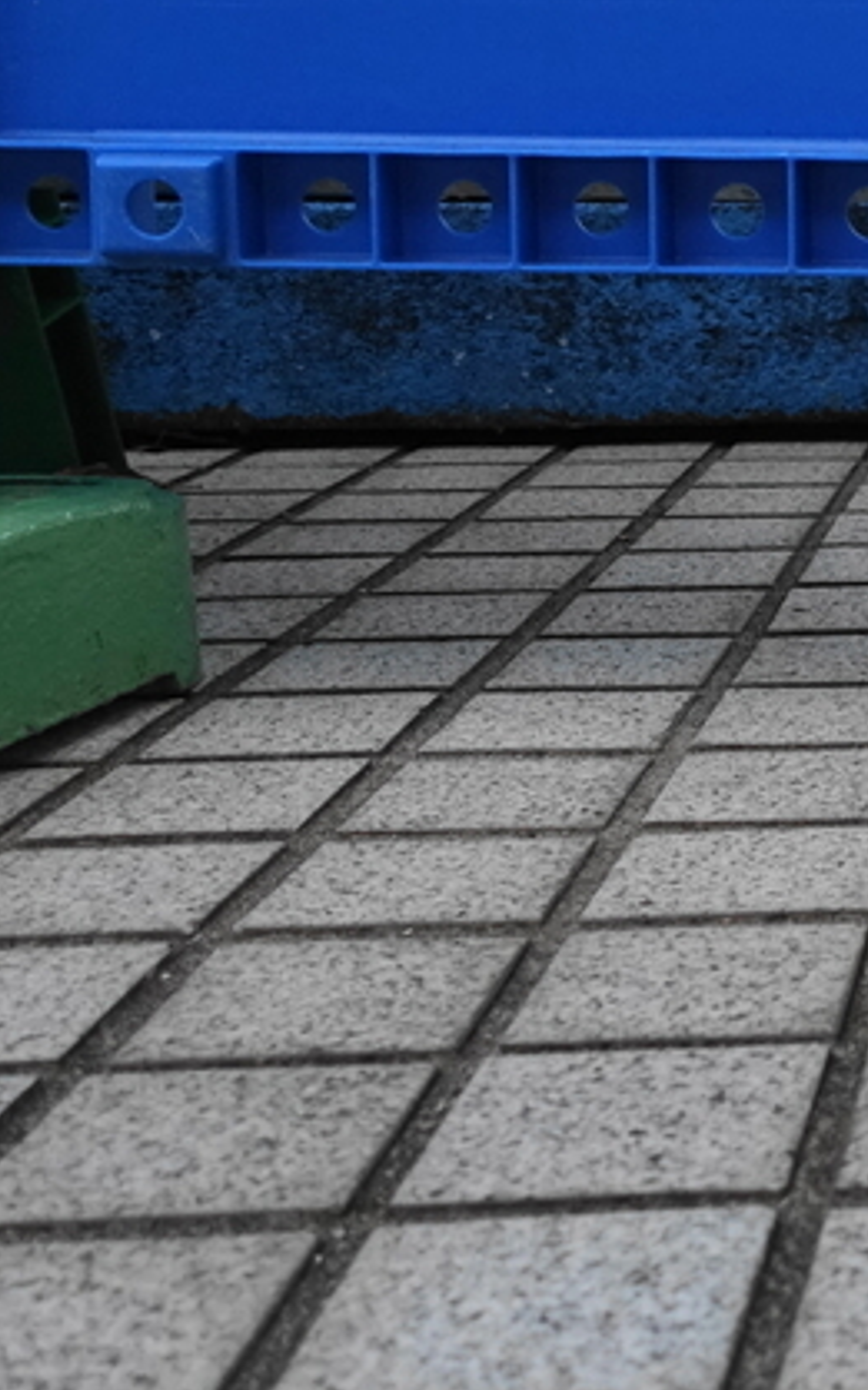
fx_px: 2273
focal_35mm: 60
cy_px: 328
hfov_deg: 18.0
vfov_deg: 33.3
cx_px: 1473
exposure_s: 1/250
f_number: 2.8
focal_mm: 8.8
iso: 640
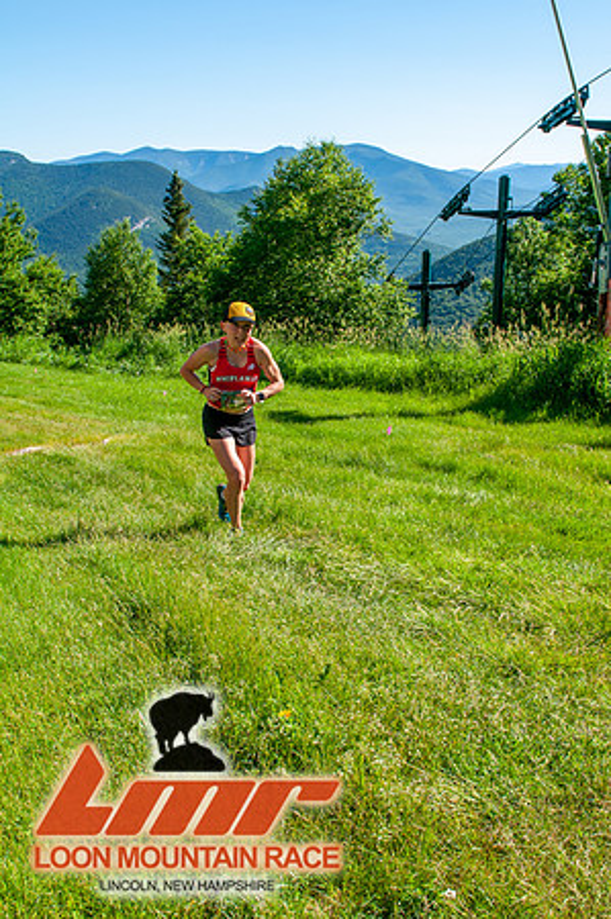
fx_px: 919
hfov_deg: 36.8
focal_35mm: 36
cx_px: 306
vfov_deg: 53.2
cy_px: 460
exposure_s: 1/400
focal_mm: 24
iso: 200
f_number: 8
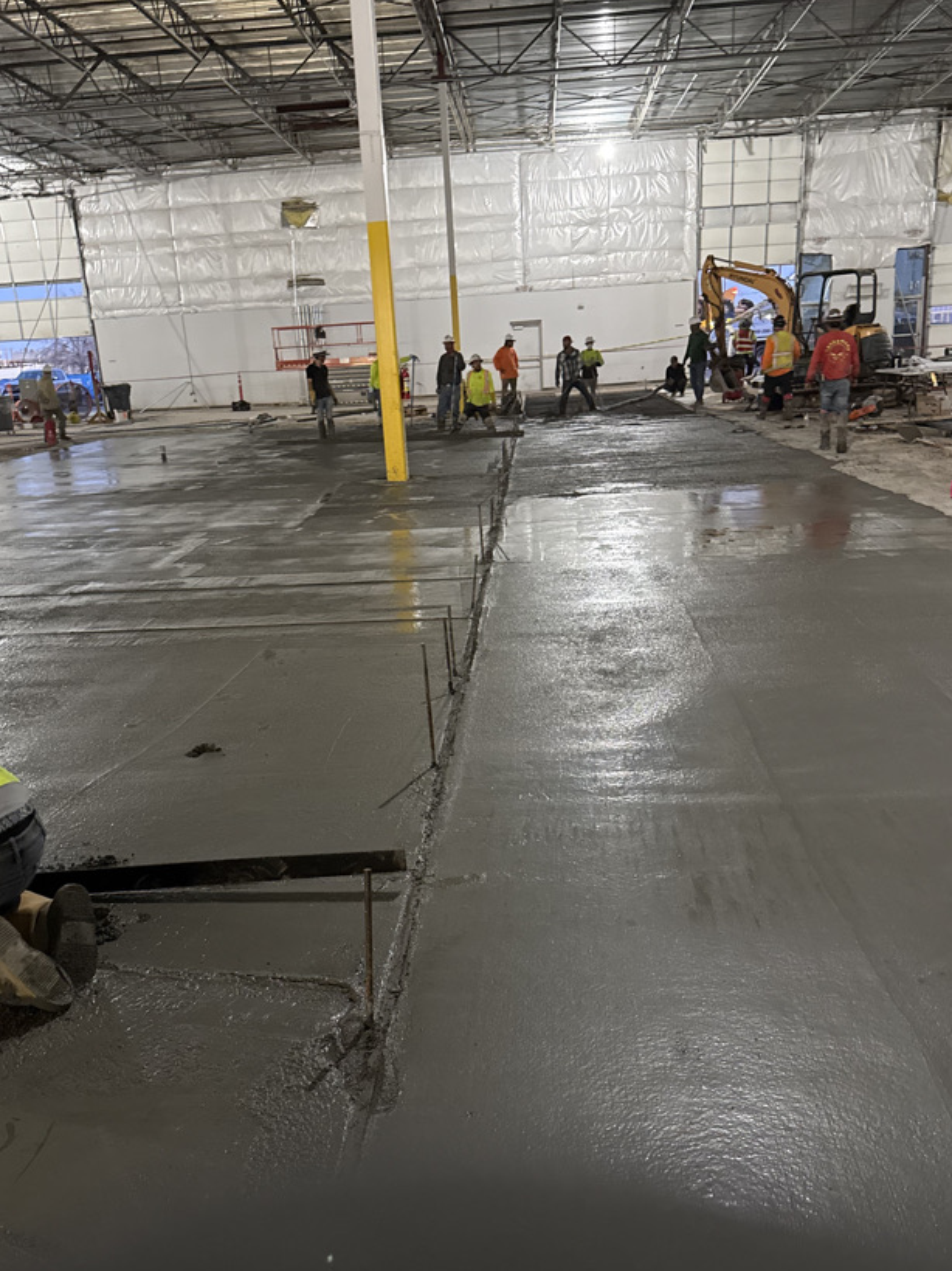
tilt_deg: -15.3
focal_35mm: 30
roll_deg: +3.7
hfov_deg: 46.8
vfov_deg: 59.8
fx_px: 1100
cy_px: 714
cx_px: 459
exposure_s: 1/40
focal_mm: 6.76
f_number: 1.78
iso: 800
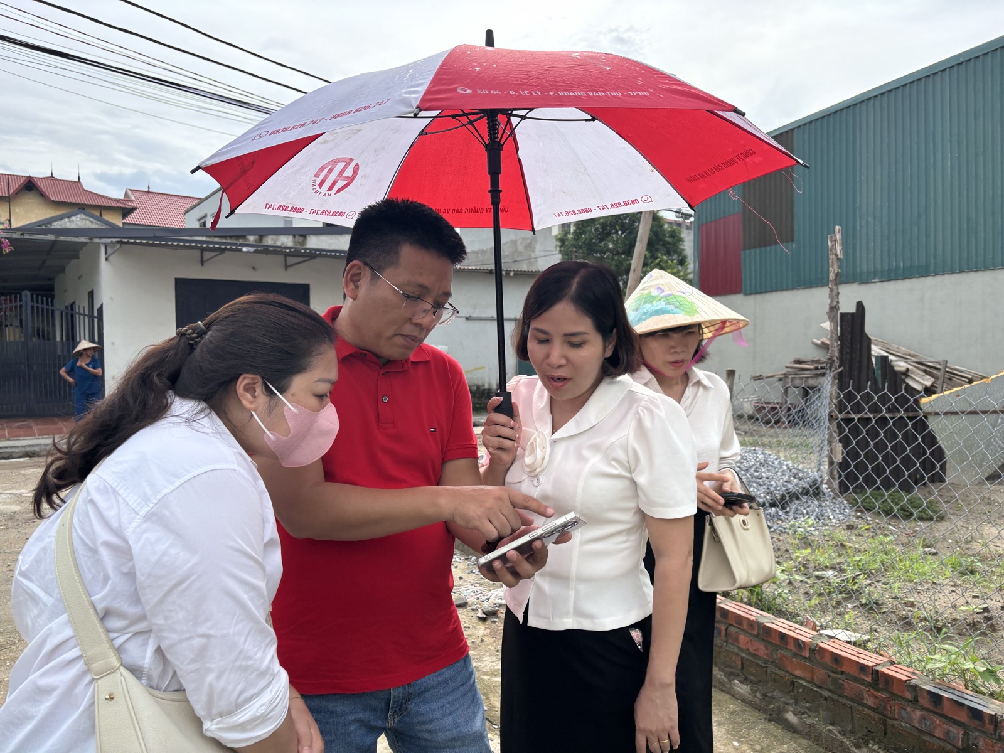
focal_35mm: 26
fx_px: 754
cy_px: 376
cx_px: 502
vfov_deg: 53.1
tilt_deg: -4.3
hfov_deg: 67.3
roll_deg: +0.3
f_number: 1.6
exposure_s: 1/1543
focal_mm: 5.96
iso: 50
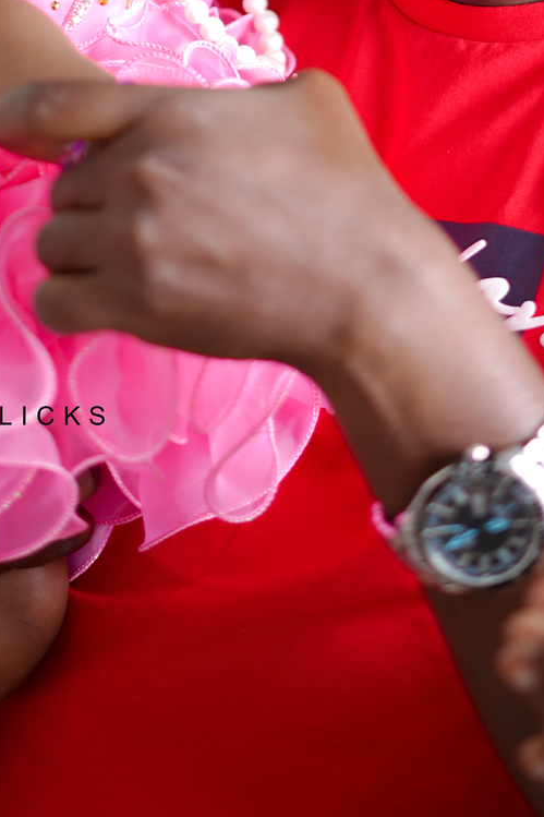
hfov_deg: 11.7
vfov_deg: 16.9
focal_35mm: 117
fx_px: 2653
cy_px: -94
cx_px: 228
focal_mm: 50
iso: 64
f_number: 1.8
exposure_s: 1/160
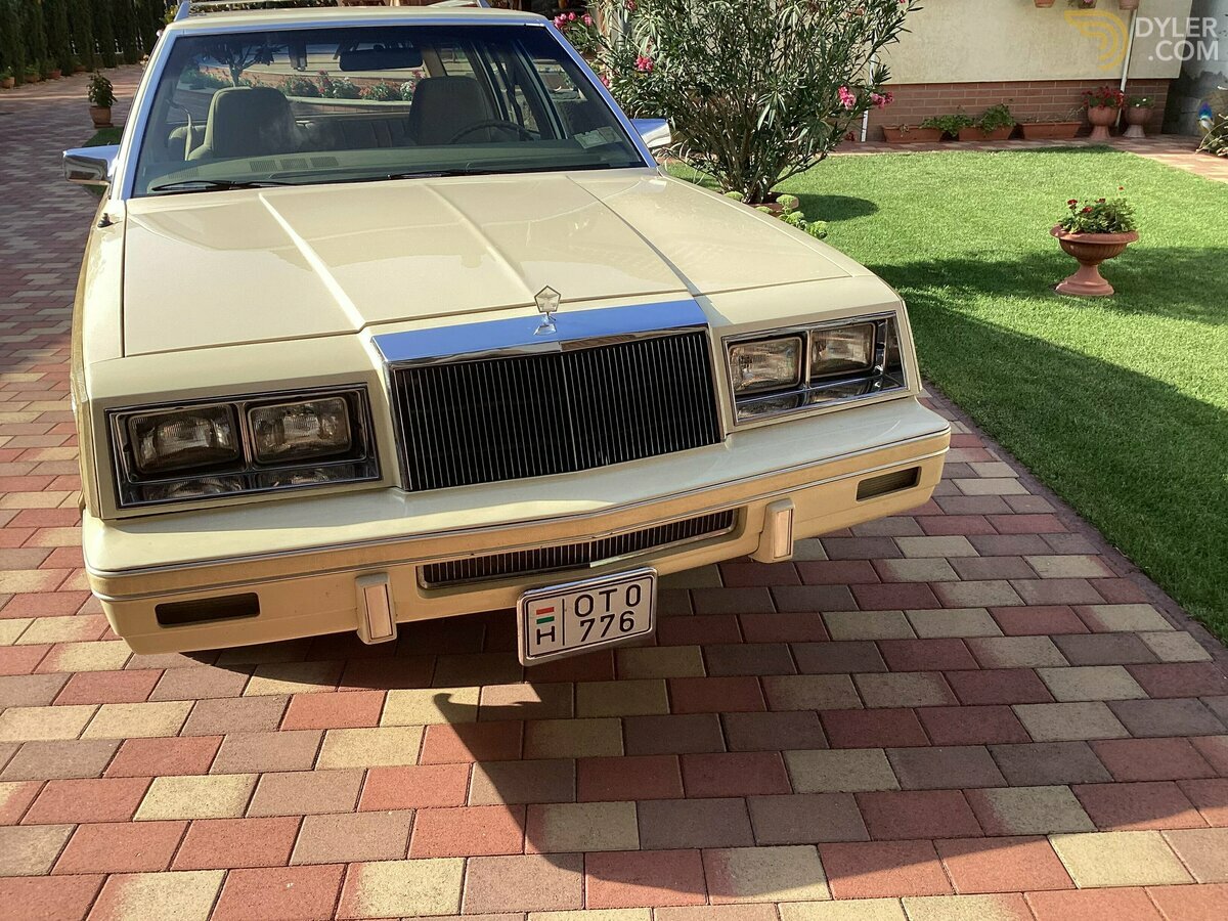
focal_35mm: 31
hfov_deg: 58.4
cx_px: 614
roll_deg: +1.6
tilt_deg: -23.9
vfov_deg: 45.4
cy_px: 460
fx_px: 1100
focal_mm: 3.3
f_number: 2.4
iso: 25
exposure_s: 1/696
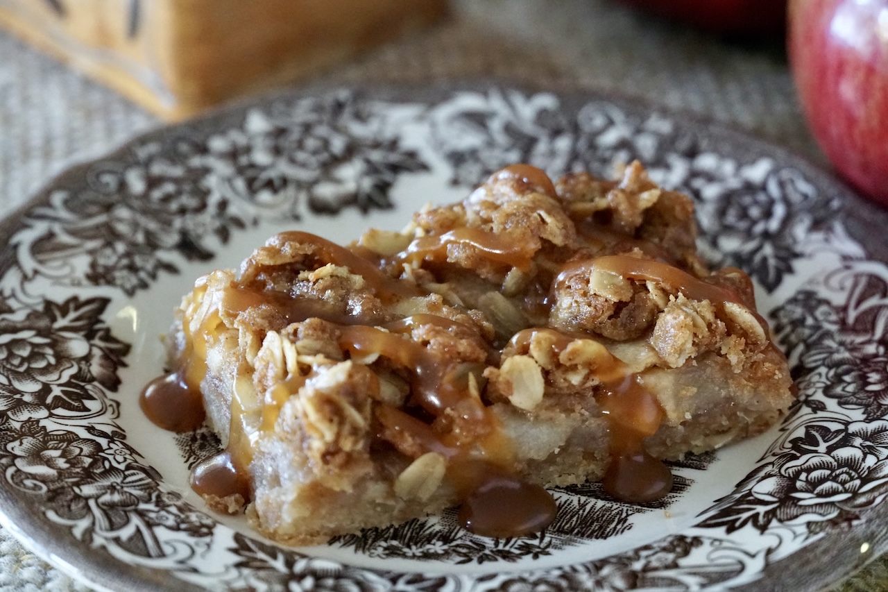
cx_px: 444
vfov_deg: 11.4
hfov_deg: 17.1
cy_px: 296
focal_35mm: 120
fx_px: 2959
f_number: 5.6
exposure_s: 1/50
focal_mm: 80
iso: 6400
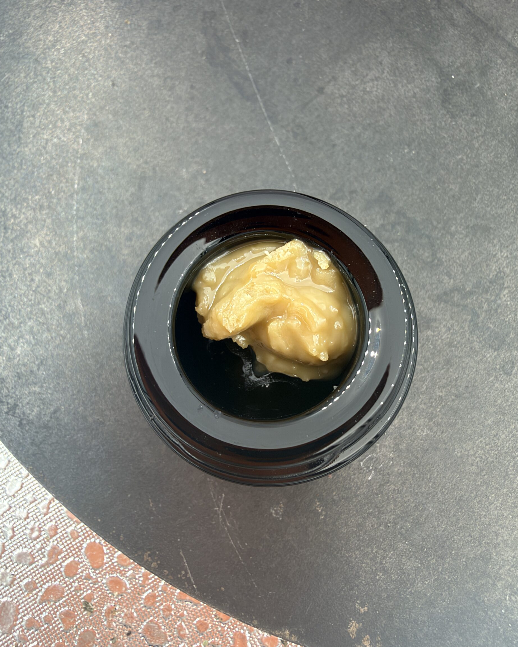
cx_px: 252
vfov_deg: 64.0
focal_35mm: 27
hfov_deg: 53.2
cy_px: 302
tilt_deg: -79.1
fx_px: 517
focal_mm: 2.22
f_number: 2.2
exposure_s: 1/121
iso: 50
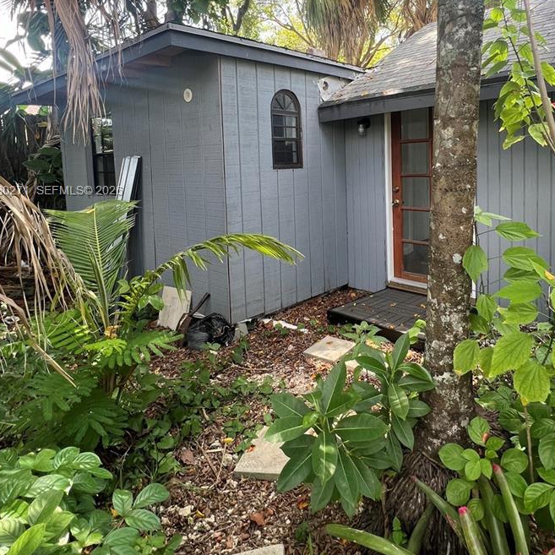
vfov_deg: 70.4
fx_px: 381
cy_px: 192
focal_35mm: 21
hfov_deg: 71.0
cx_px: 346
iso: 64
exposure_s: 1/99
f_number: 1.8
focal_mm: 1.57
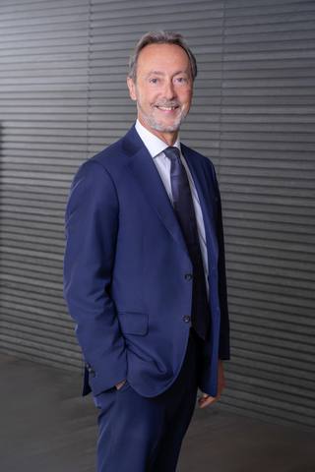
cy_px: 236
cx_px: 158
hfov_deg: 18.9
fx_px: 945
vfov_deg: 28.1
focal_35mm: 72
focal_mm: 72
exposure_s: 1/50
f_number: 6.3
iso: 320
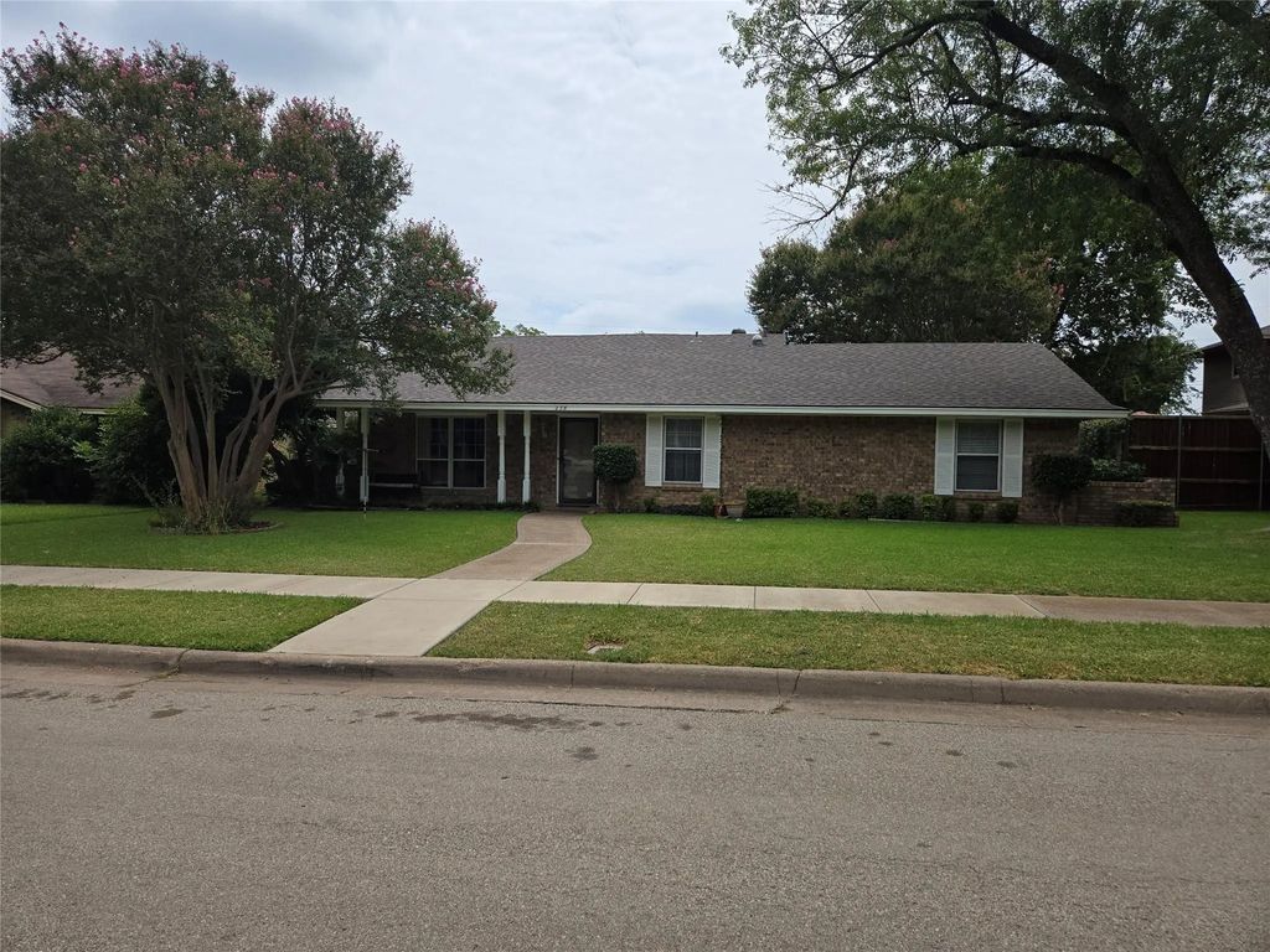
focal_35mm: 23
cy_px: 476
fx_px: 844
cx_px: 635
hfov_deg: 73.9
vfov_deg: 58.9
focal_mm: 5.4
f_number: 1.8
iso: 25
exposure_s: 1/2614
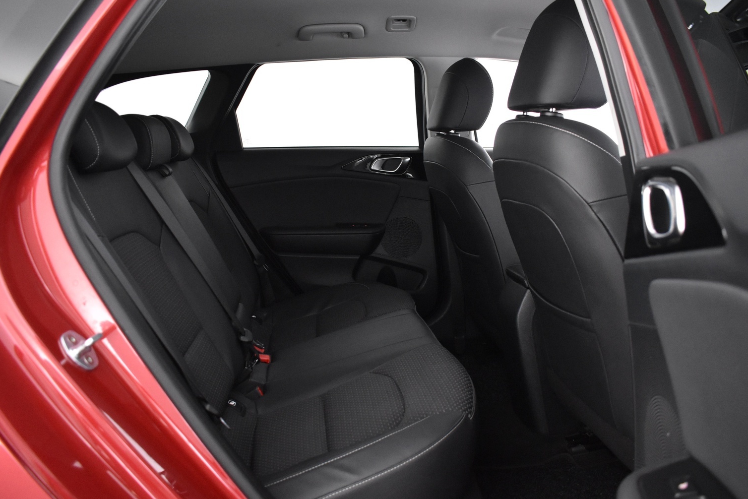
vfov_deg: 45.0
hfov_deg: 63.6
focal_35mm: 29
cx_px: 391
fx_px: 603
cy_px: 249
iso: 3200
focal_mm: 18
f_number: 3.5
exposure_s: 1/25
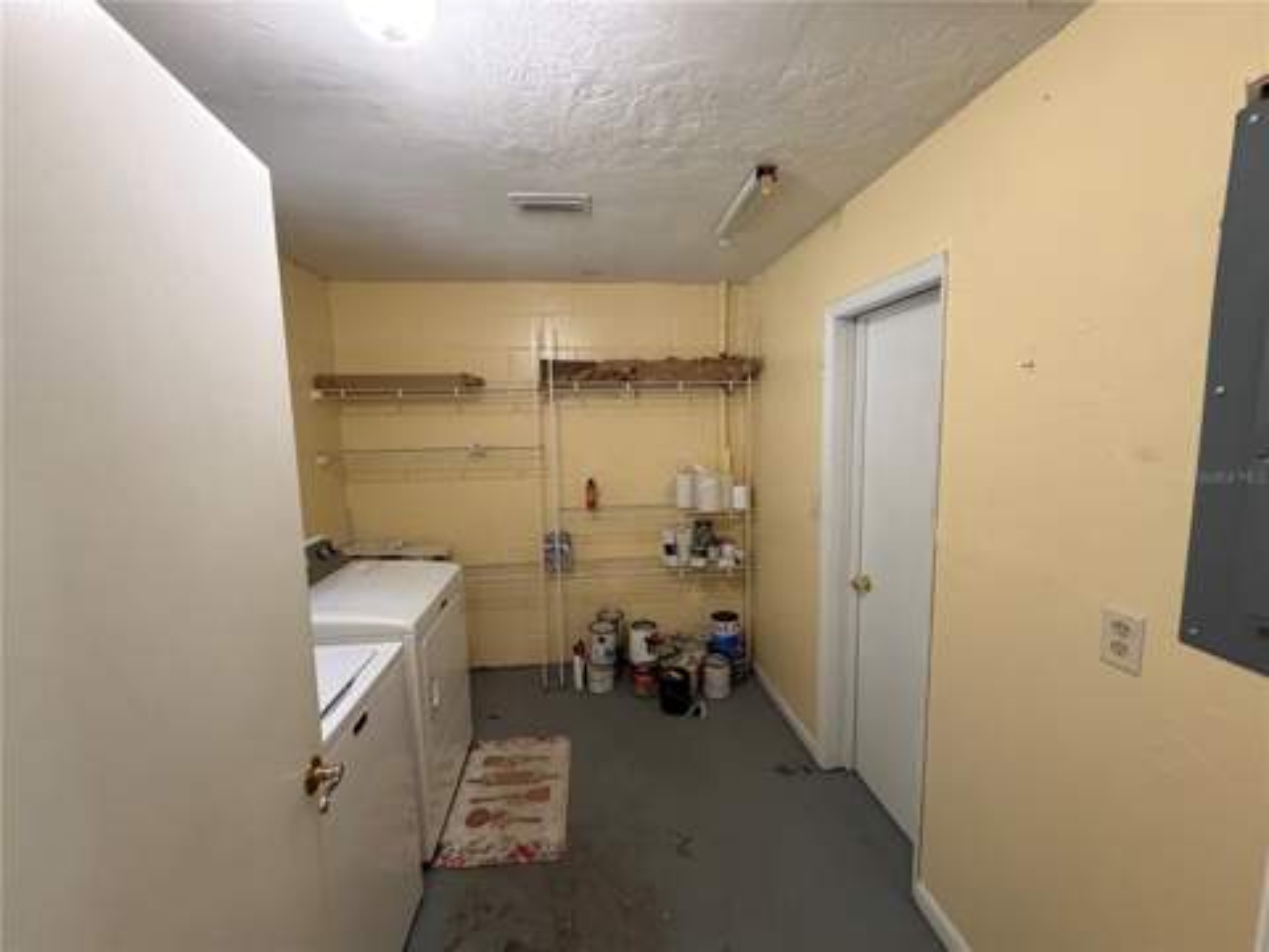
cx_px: 634
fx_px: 513
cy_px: 476
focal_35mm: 14
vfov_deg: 85.7
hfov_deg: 102.1
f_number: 2.2
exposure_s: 1/60
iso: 400
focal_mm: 2.22
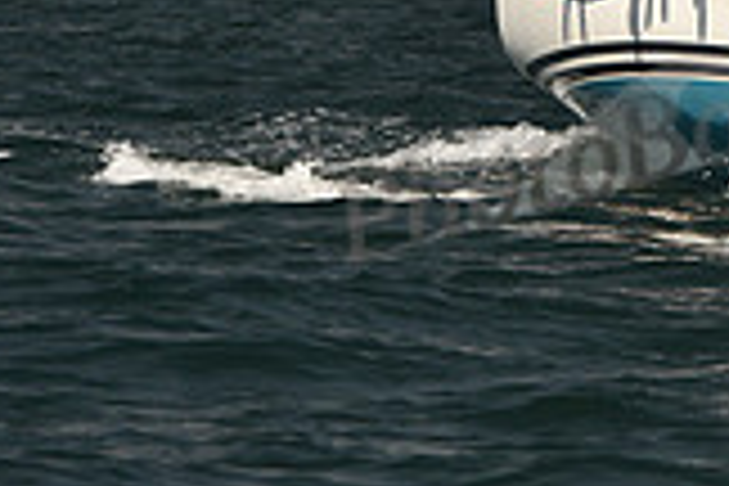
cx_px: 1206
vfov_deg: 2.8
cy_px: -151
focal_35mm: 484
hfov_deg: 4.2
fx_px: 9800
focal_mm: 135
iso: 250
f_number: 7.1
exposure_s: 1/640
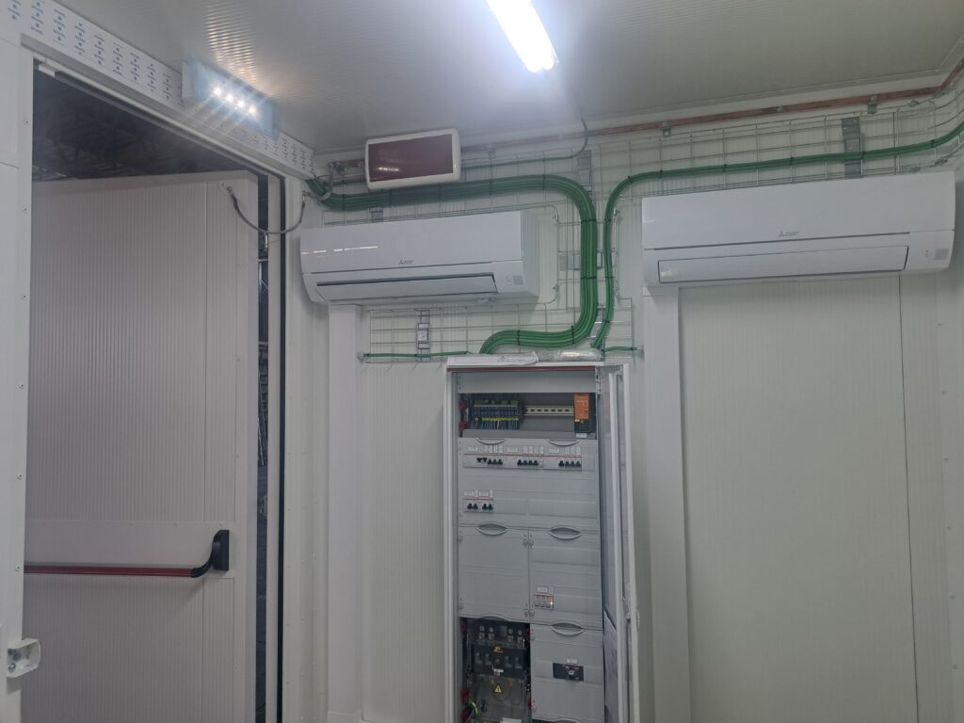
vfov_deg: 56.8
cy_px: 362
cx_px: 482
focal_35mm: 24
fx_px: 668
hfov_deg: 71.6
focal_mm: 5.23
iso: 64
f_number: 1.8
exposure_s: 1/50
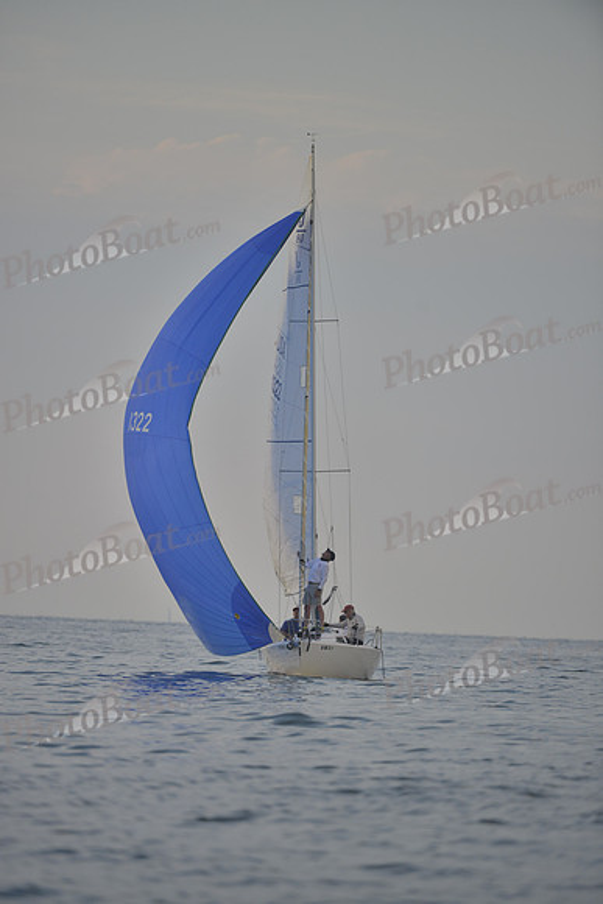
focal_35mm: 360
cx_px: 302
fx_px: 9039
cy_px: 452
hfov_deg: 3.8
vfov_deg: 5.7
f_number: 4
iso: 280
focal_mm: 360
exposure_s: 1/1250
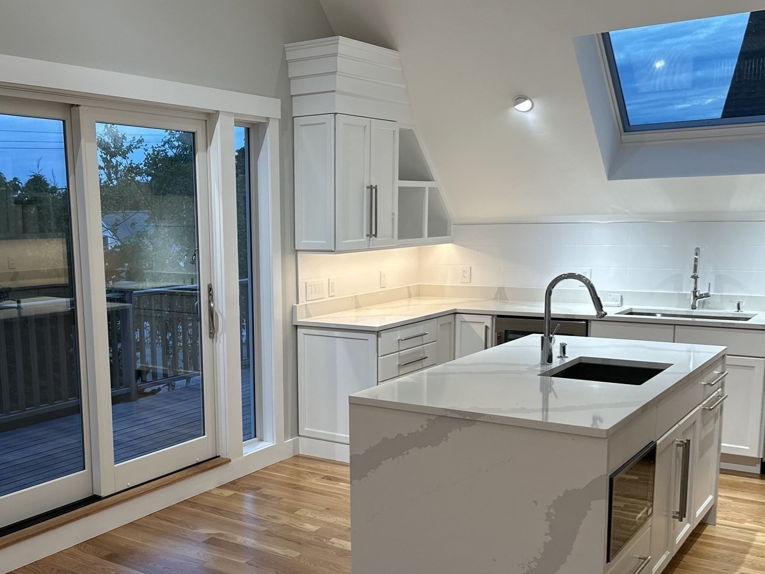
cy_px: 344
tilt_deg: -8.7
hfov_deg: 48.4
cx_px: 279
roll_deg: +1.2
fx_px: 840
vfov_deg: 37.6
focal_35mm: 38
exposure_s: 1/120
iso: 125
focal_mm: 6.86
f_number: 1.78
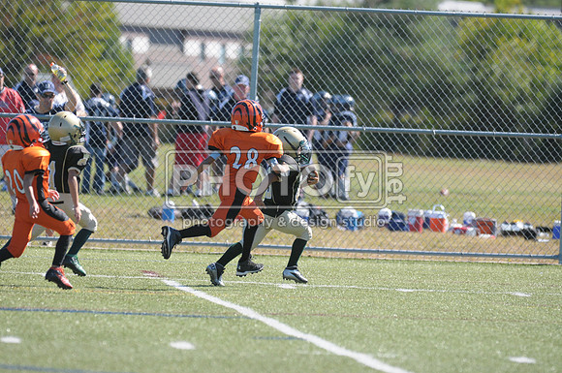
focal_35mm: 405
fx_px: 6314
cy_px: 186
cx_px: 281
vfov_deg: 3.4
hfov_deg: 5.1
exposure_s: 1/2000
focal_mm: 270
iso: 640
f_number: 4
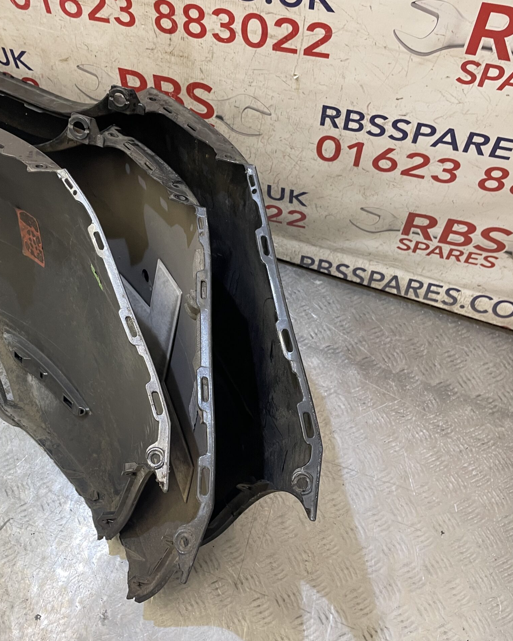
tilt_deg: -62.5
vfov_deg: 52.8
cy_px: 320
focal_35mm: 34
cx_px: 157
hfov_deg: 42.6
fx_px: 645
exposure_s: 1/50
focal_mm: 4.2
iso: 100
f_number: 1.6
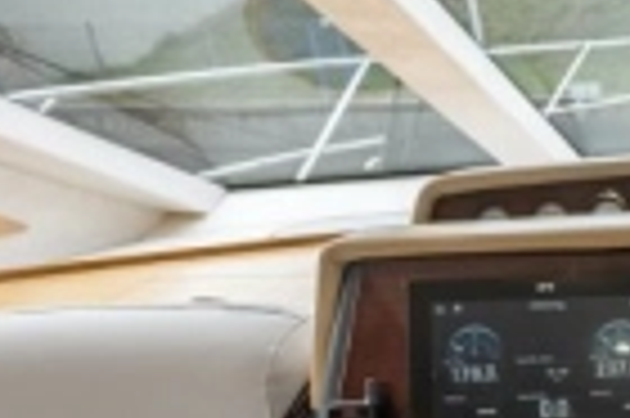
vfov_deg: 23.9
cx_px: 886
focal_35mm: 55
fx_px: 961
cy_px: 371
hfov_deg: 27.7
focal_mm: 14
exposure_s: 1/100
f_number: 5.6
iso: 1250
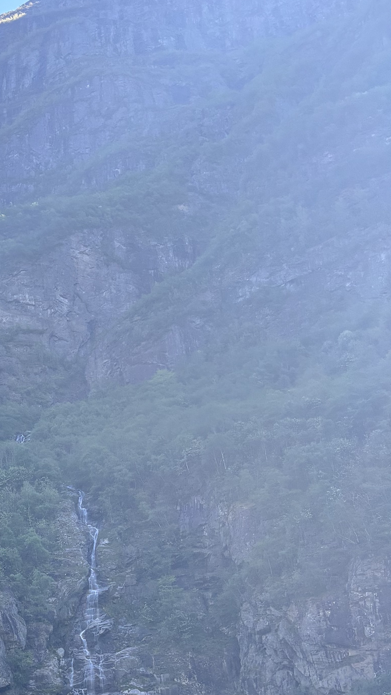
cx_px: -147
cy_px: 651
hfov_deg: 18.6
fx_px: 1087
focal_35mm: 59
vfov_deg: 33.2
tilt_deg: +14.9
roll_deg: -0.4
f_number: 1.6
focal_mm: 5.96
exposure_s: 1/1311
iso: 50
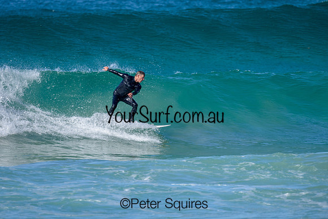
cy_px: 114
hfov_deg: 1.9
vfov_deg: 1.3
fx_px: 10015
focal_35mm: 1099
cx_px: 145
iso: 450
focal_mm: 800
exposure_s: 1/2000
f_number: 6.3
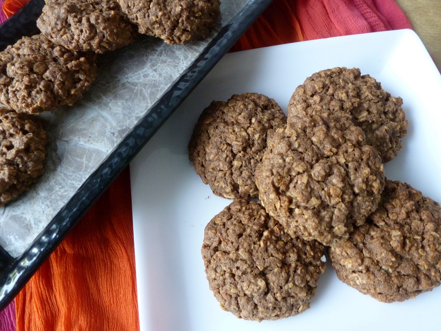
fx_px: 306
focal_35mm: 24
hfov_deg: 71.6
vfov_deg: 56.8
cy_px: 166
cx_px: 220
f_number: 3.3
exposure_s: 1/40
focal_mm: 4.3
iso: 400
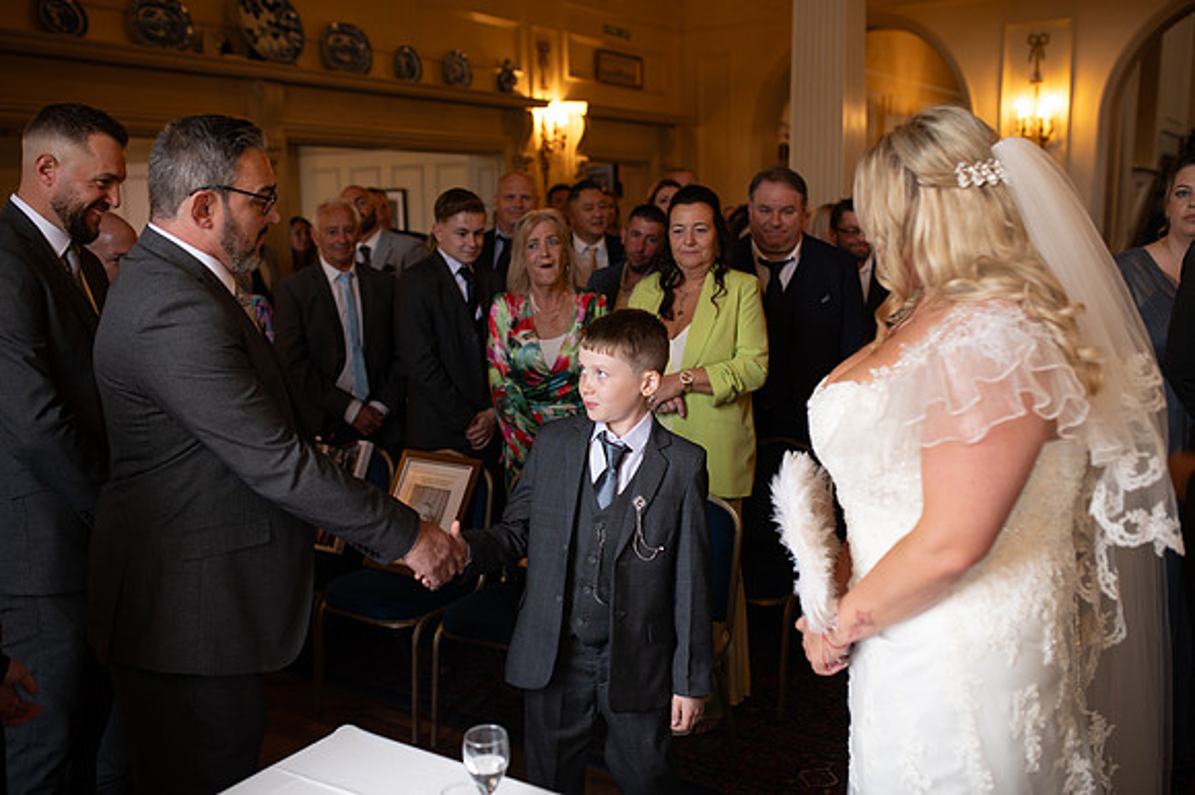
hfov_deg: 54.5
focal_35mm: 35
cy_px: 398
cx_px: 598
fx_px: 1161
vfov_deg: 37.8
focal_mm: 35
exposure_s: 1/125
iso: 250
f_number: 2.5
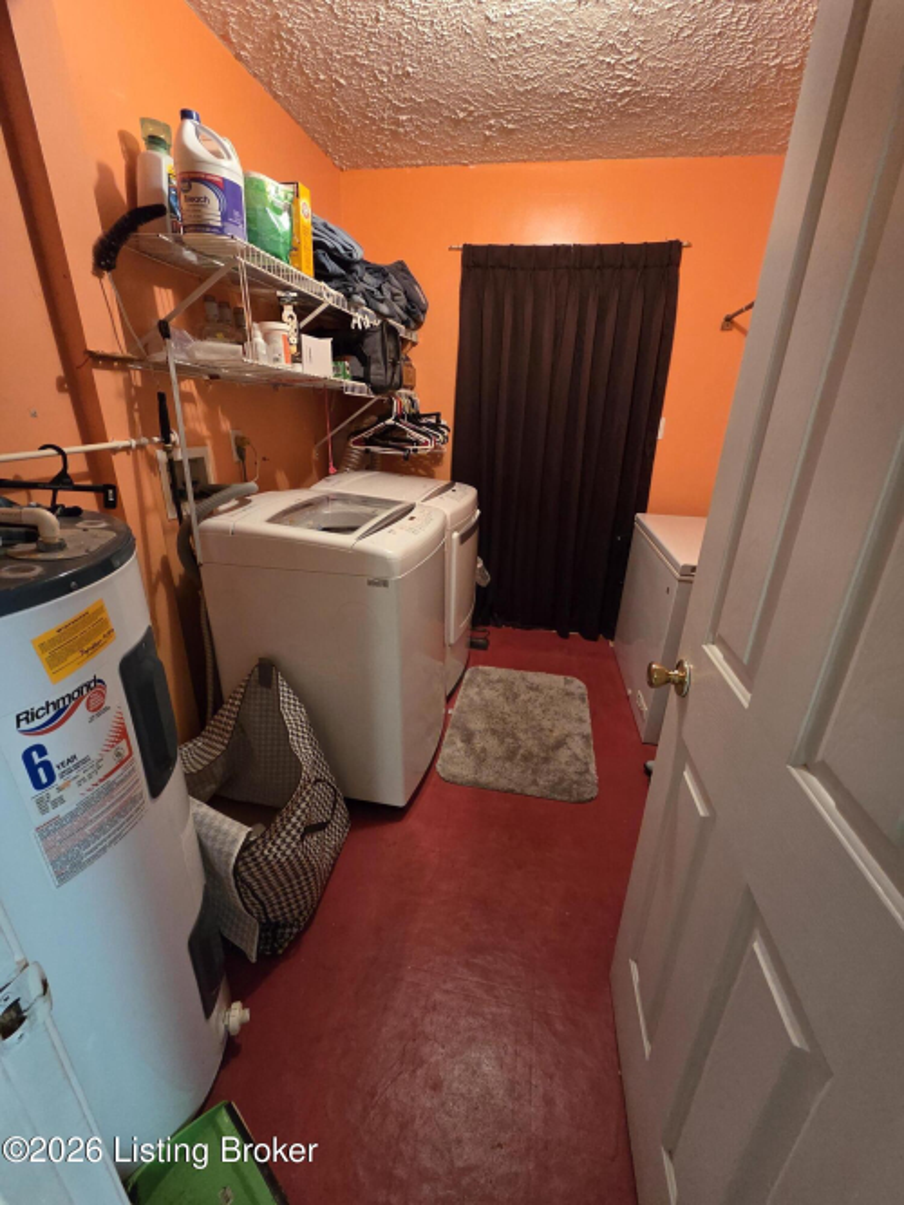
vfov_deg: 106.2
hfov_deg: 89.9
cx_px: 452
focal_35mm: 13
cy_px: 602
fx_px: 453
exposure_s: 1/60
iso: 1000
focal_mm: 2.2
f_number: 2.2
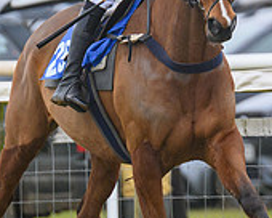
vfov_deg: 1.1
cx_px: 215
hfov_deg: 1.4
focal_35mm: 1366
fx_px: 10997
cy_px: -27
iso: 1250
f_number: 5
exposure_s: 1/1600
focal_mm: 300
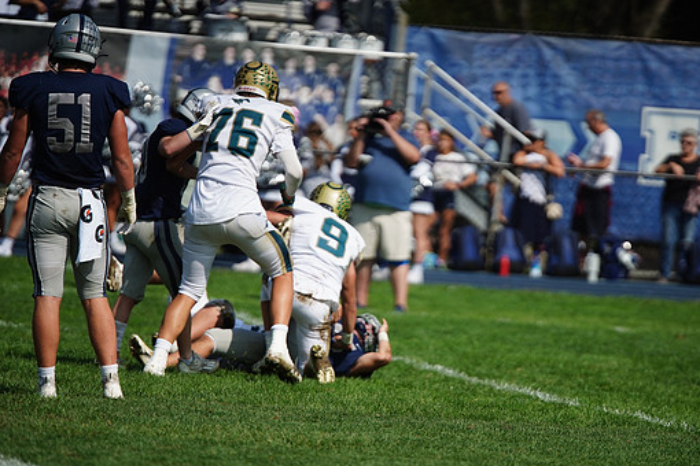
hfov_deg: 6.0
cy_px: 250
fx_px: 6630
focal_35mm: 341
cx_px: 386
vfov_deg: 4.0
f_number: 2.8
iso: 400
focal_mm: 300
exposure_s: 1/8000
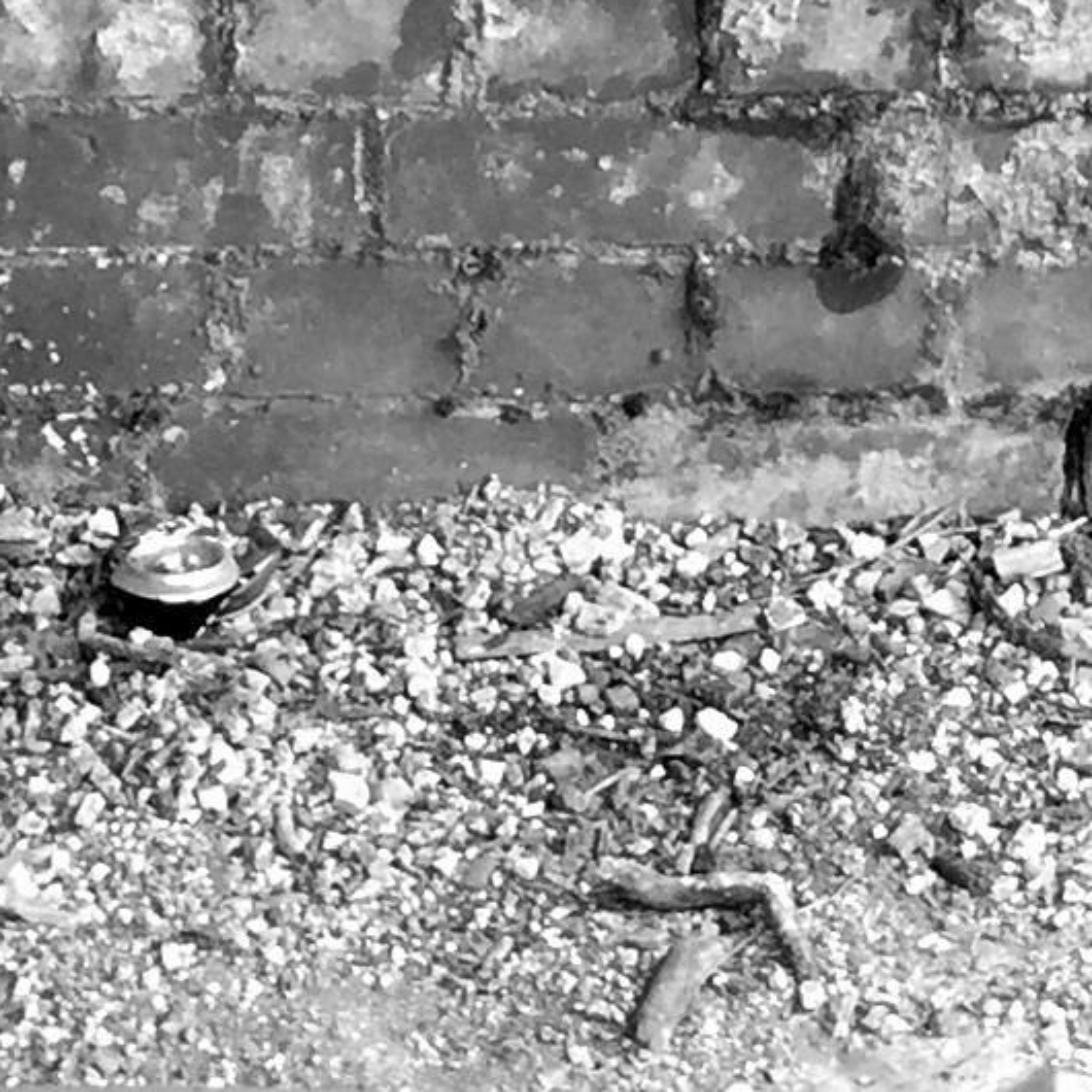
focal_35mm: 158
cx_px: 1113
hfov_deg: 11.0
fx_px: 5639
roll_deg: +0.1
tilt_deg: -9.3
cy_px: -1444
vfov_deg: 9.9
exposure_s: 1/110
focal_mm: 4.15
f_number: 2.2
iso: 32
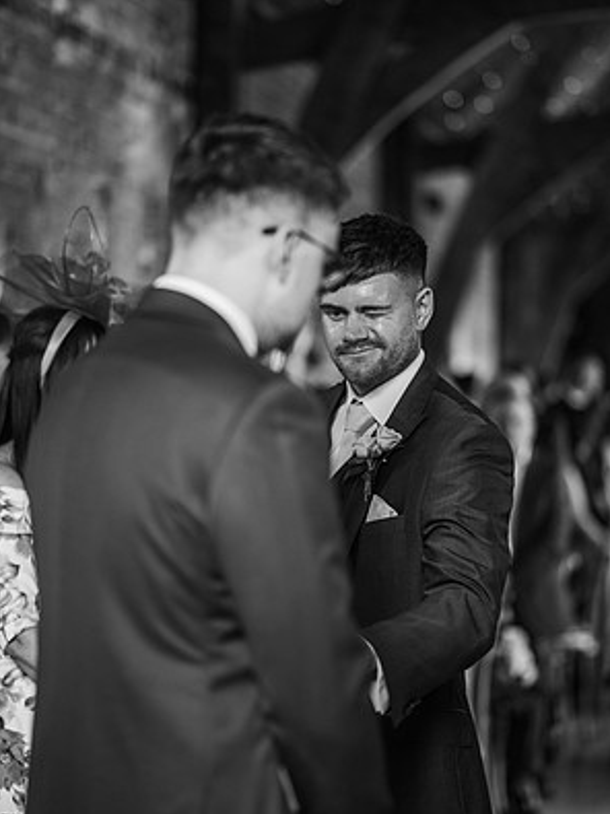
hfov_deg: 15.9
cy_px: 408
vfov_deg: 21.1
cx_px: 304
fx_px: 2186
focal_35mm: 93
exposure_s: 1/200
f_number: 1.8
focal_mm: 85
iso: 560
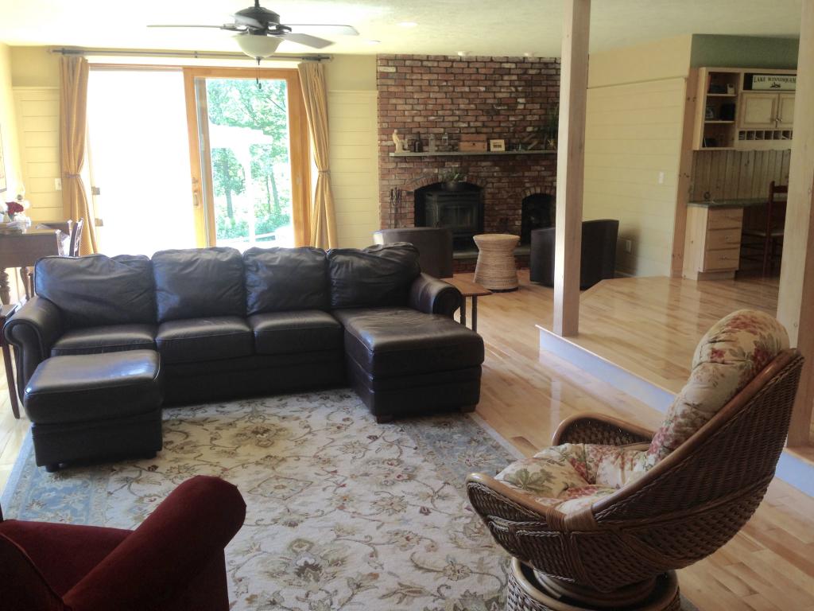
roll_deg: -1.1
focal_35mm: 33
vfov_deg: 42.9
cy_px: 306
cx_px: 407
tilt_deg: -8.8
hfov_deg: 55.4
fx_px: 776
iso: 64
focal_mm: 4.12
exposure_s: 1/40
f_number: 2.4
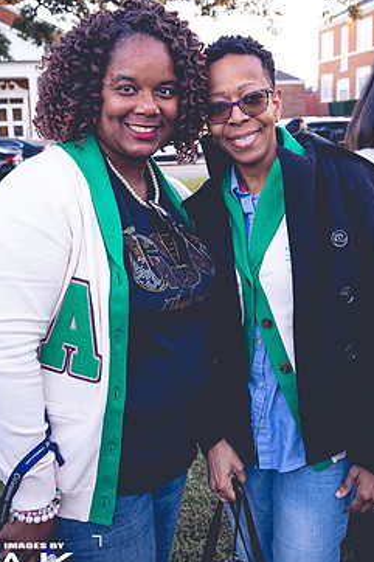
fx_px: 639
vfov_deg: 47.4
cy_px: 253
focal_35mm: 41
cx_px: 196
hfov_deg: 32.6
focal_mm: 22
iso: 800
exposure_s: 1/125
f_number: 4
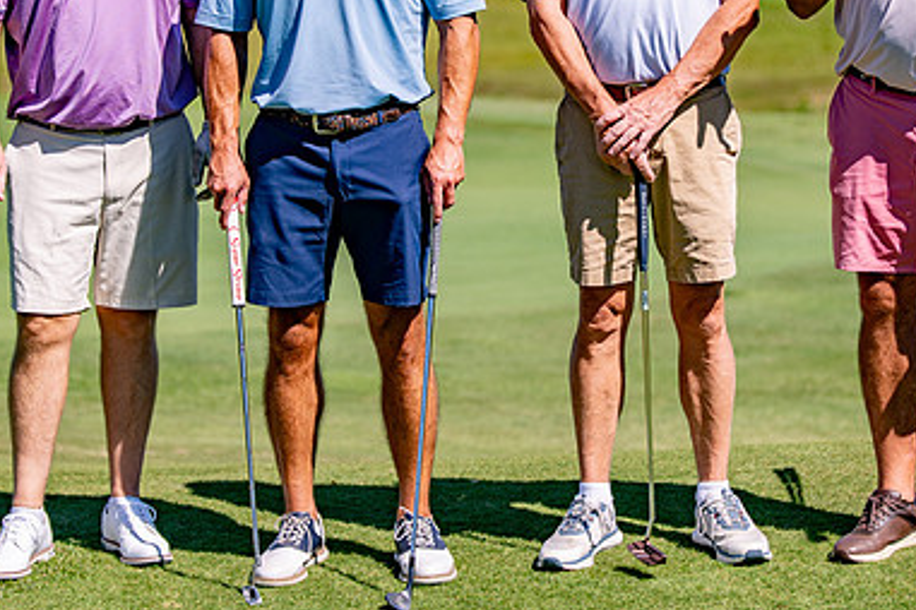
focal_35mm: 170
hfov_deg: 12.1
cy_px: 156
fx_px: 4325
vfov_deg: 8.1
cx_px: 569
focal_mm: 92
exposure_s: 1/2500
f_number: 2.8
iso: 100
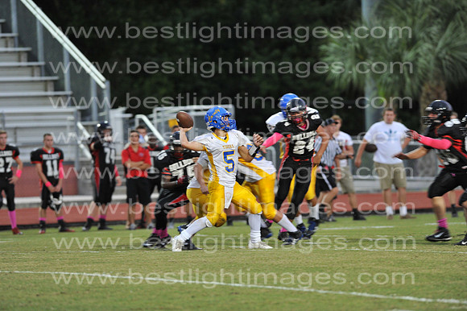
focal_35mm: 300
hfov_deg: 6.9
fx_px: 3889
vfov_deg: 4.6
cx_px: 234
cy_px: 156
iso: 3200
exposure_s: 1/250
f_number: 4
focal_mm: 300
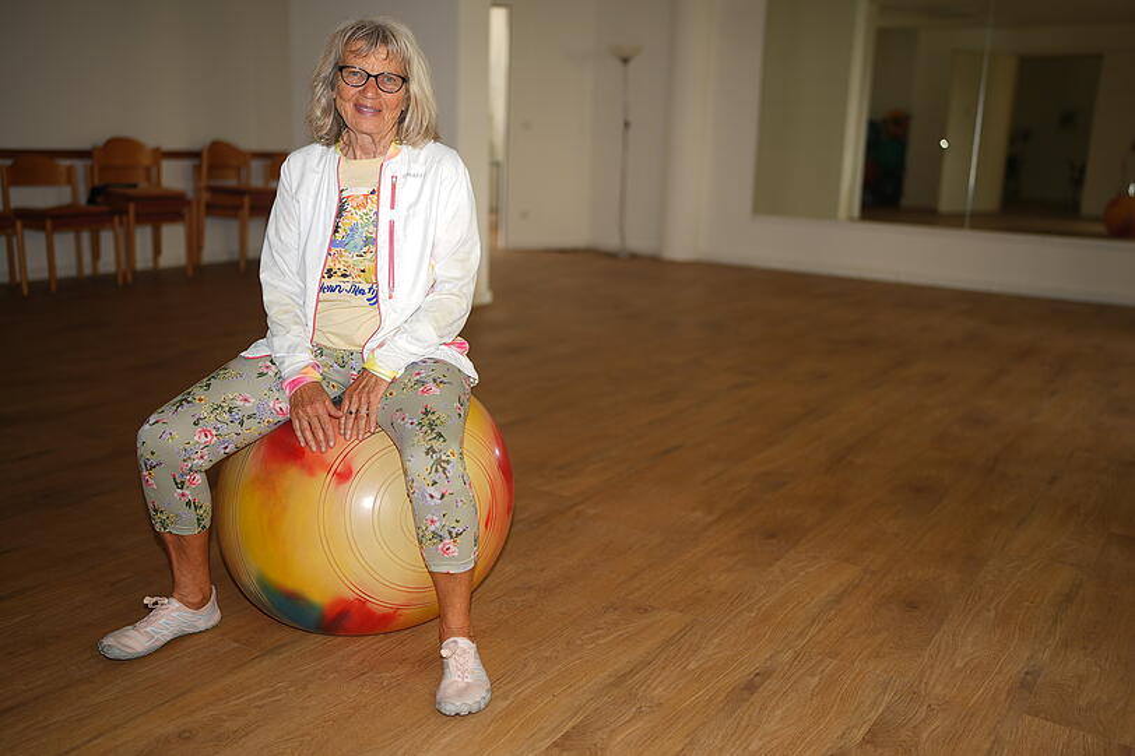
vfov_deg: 37.8
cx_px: 568
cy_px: 378
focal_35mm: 35
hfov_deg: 54.4
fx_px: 1103
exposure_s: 1/60
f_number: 1.4
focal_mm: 35
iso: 50
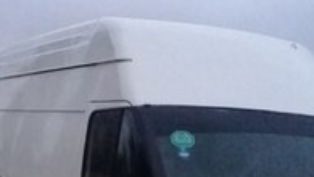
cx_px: 56
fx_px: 717
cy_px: 235
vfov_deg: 13.5
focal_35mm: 86
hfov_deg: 24.3
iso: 640
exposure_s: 1/17
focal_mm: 3.3
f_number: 2.2
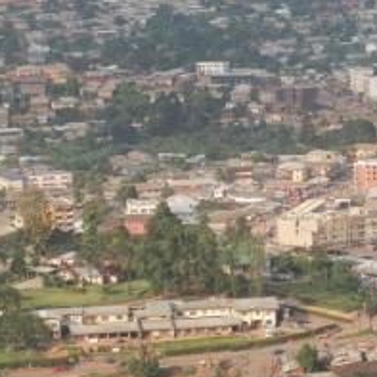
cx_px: 327
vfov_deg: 10.1
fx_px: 2132
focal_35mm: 173
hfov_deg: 10.1
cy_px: 230
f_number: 4
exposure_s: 1/640
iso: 200
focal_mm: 15.52
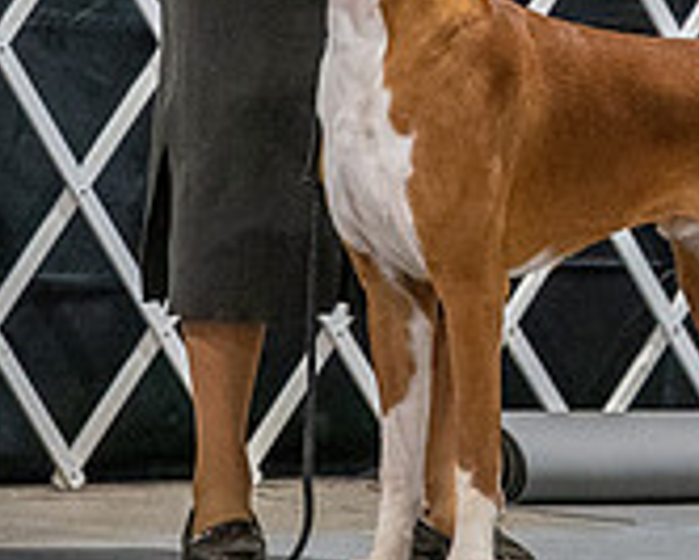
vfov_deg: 2.0
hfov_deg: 2.5
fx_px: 15794
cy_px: -227
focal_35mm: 763
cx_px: 457
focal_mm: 200
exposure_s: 1/250
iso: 6400
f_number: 3.5
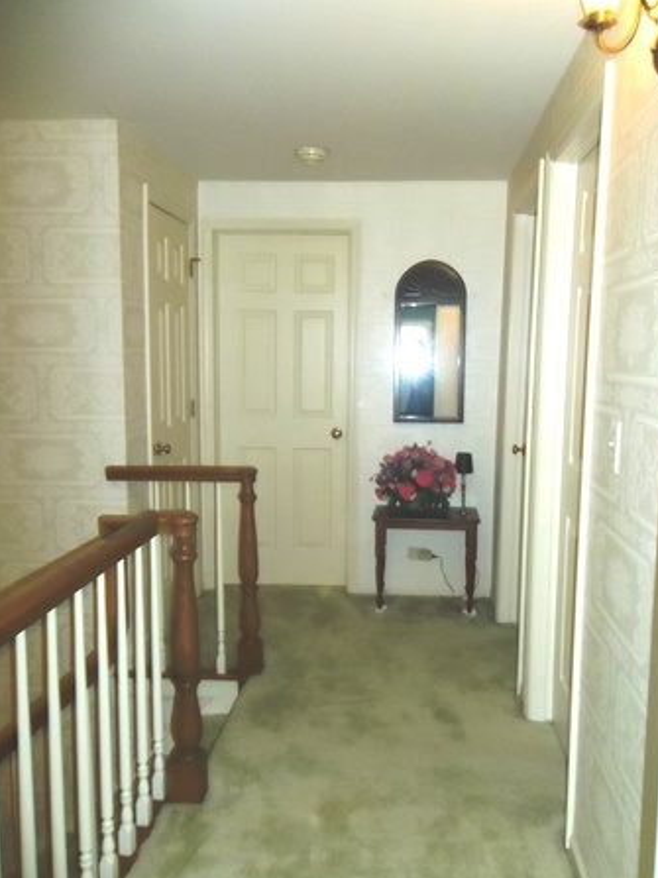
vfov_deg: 61.7
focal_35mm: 29
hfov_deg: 48.2
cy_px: 456
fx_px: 735
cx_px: 348
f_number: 3.5
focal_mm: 4.9
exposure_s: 1/30
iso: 320
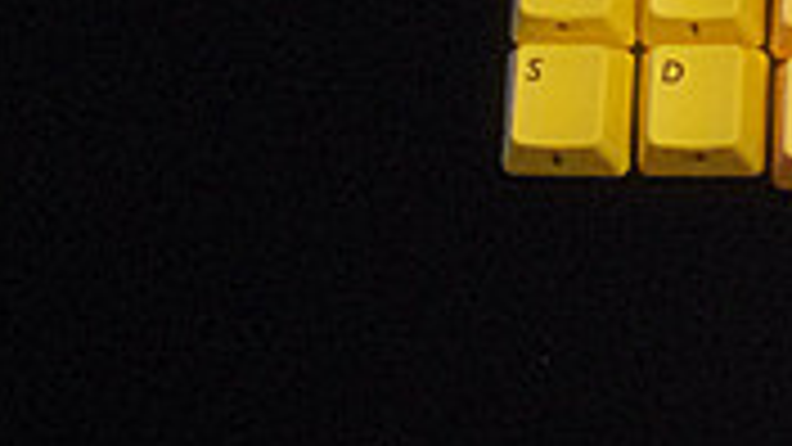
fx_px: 4200
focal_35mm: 200
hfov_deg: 10.4
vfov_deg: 6.0
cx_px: 1202
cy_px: -255
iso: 3200
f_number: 4
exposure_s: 1/40
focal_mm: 28.13
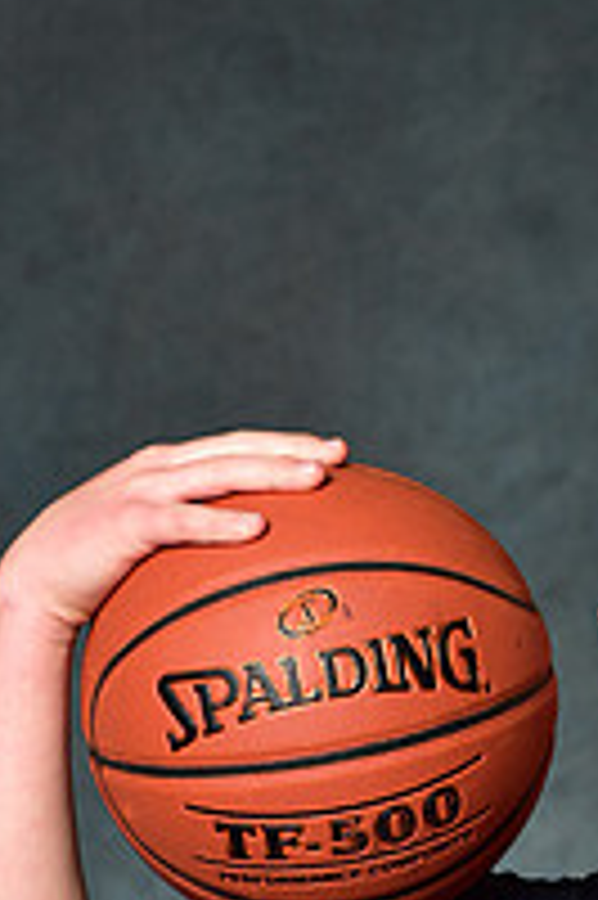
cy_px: 1089
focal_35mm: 203
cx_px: 605
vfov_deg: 10.0
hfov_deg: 6.7
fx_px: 5066
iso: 100
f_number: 4.5
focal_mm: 70
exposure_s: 1/200
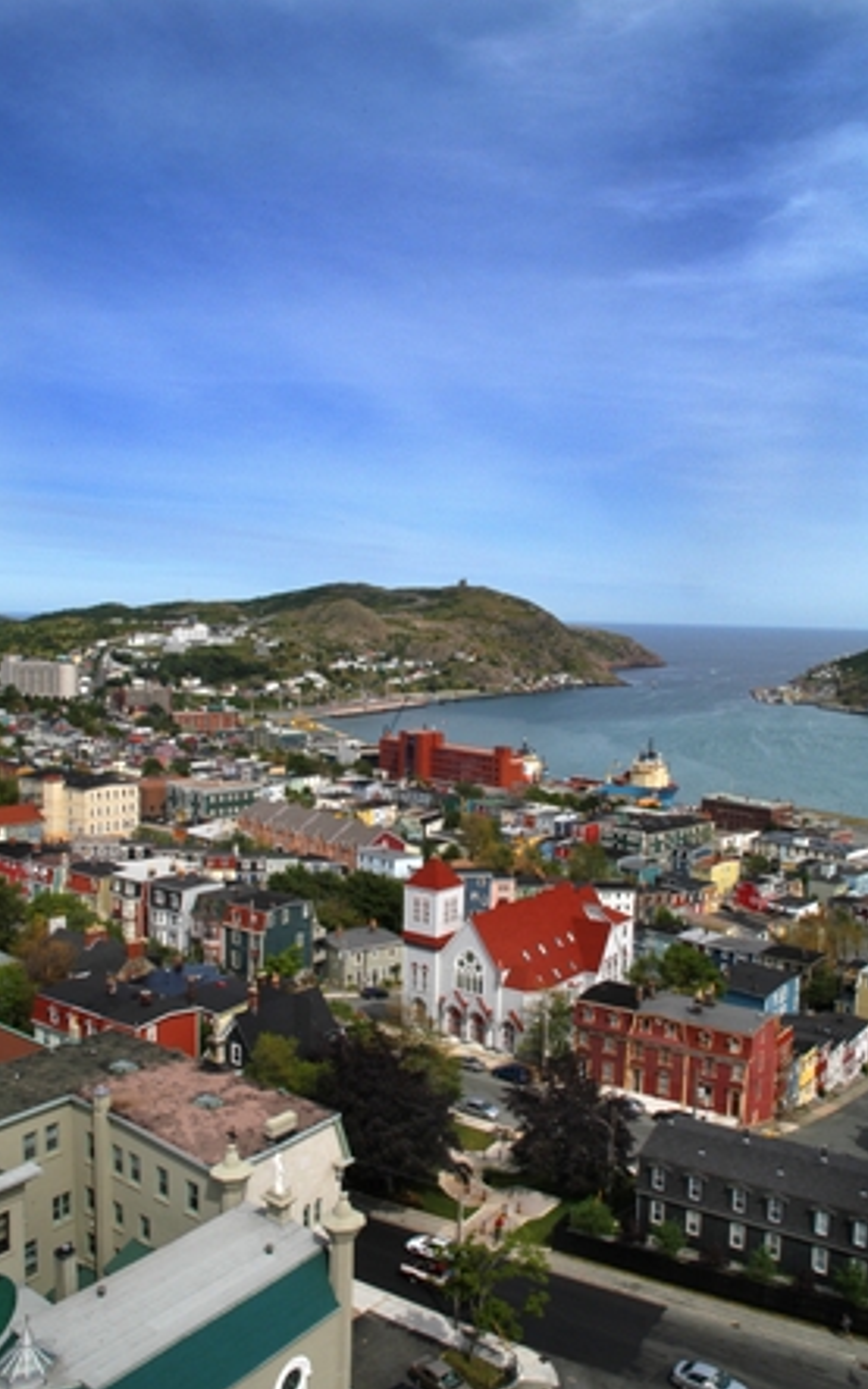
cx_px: 445
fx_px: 1059
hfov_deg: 44.5
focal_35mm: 28
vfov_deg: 66.5
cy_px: 690
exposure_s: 1/80
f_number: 22
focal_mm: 18
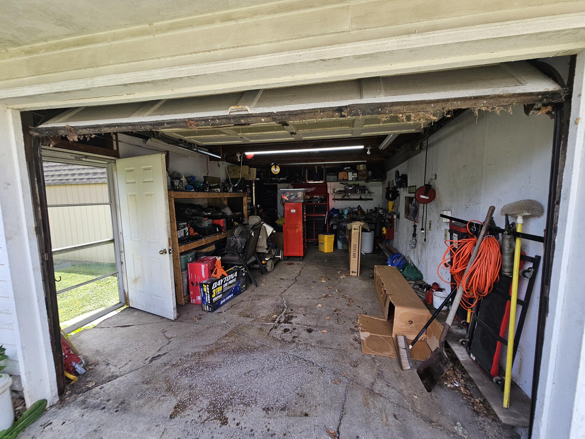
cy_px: 220
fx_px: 220
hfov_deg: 106.2
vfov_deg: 89.9
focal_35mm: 13
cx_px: 292
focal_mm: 2.2
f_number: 2.2
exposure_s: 1/195
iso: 50
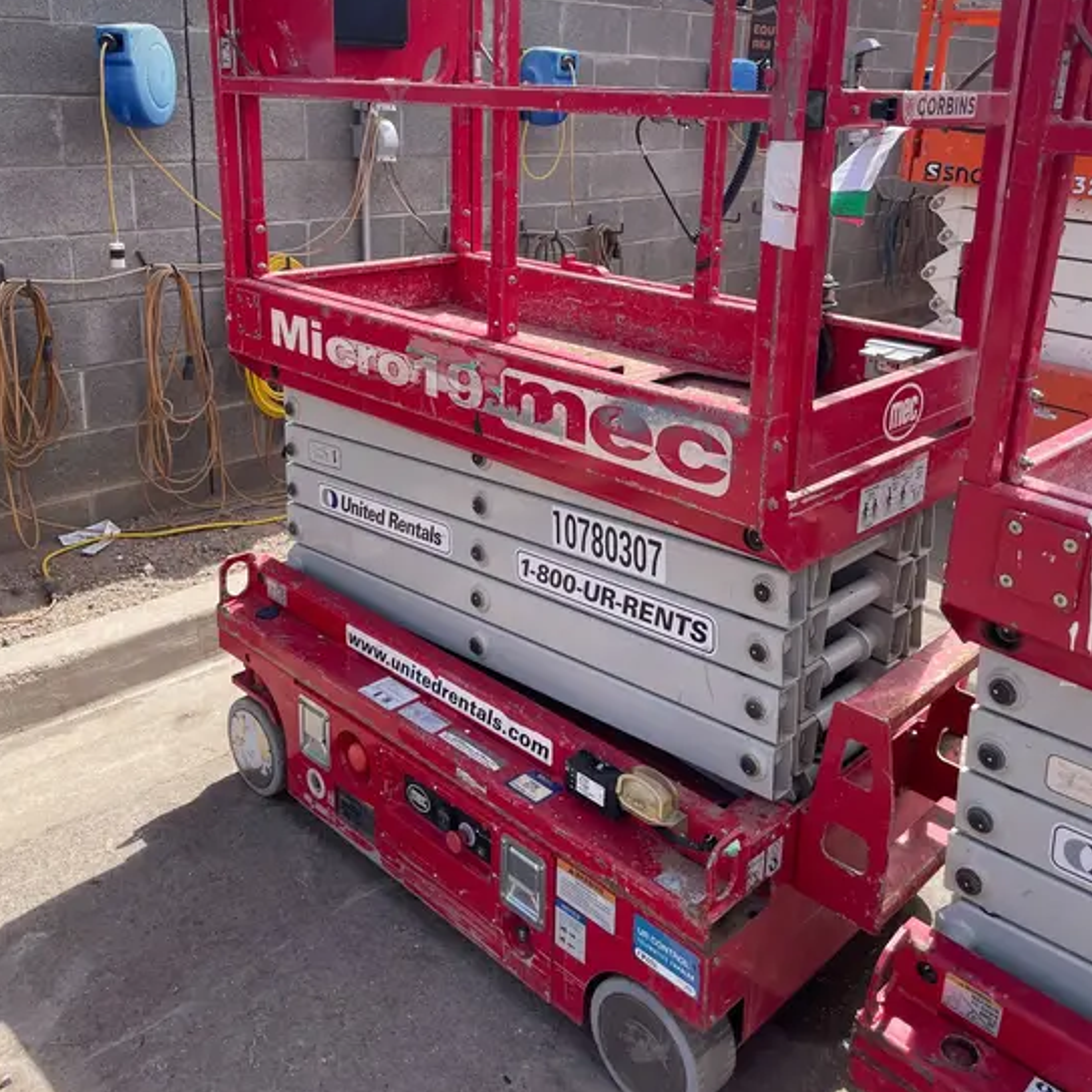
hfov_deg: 52.5
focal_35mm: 31
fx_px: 1106
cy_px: 393
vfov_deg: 51.8
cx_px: 541
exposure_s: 1/1261
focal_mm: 4.2
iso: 32
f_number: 1.6
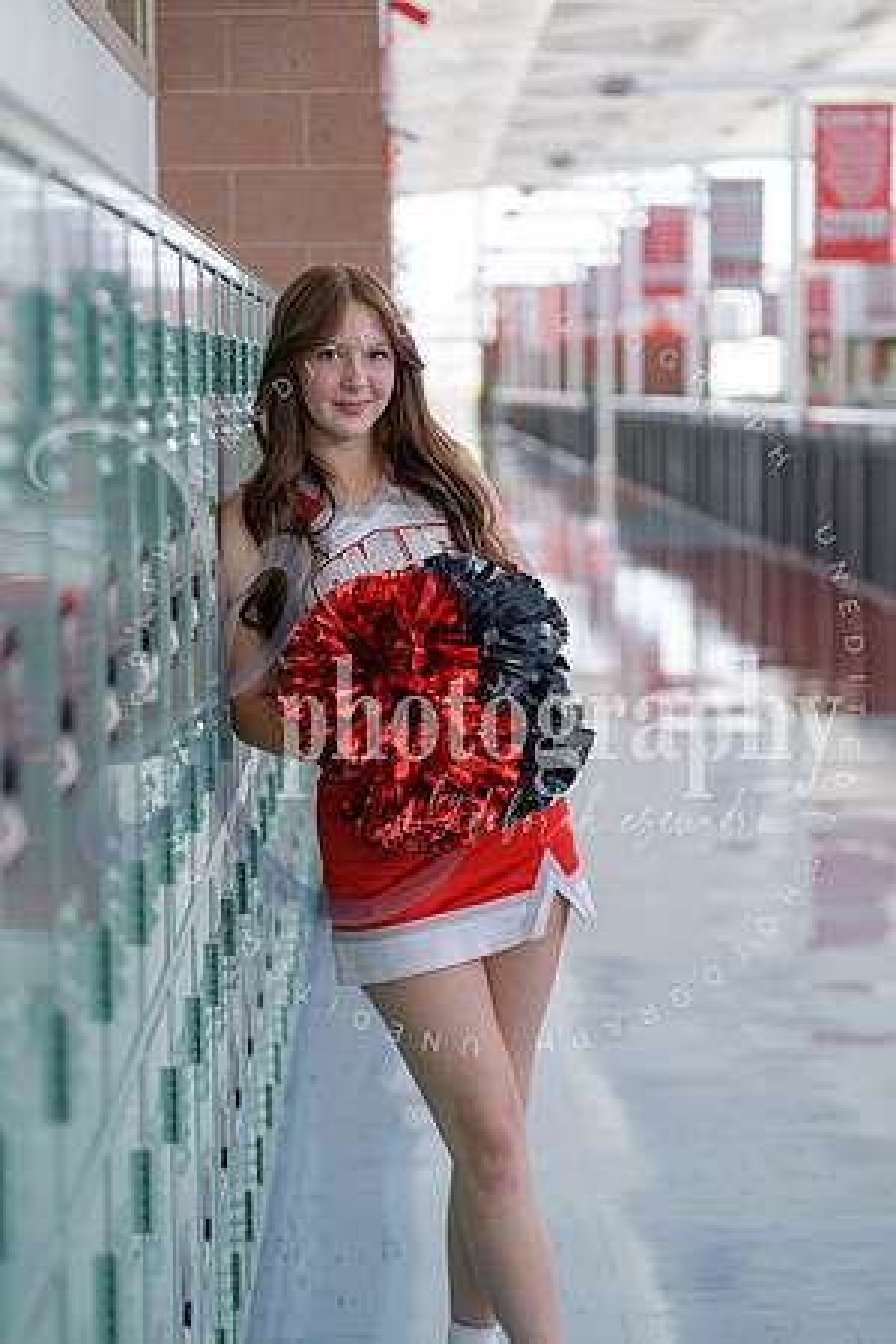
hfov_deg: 19.5
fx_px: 2613
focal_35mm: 70
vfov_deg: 28.8
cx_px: 448
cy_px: 672
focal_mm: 70
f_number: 2.8
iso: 250
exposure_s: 1/125
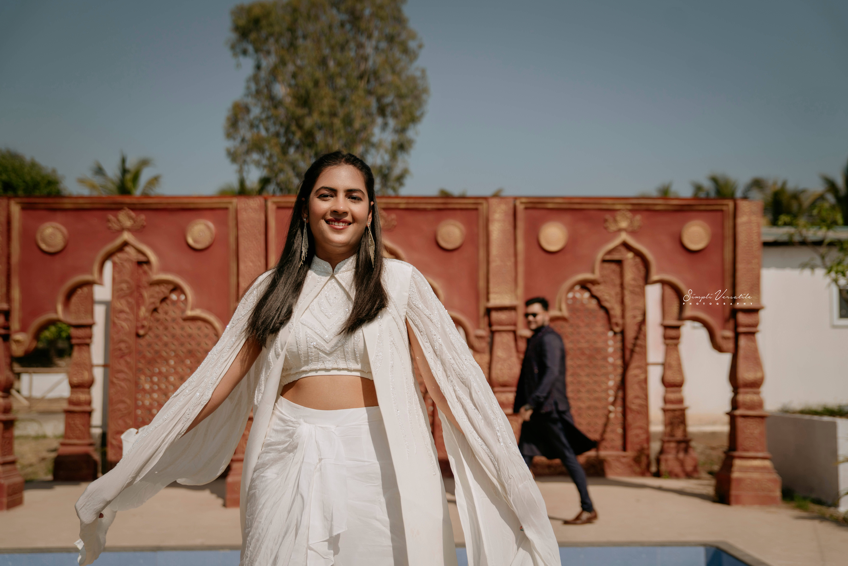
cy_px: 283
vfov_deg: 35.1
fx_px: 895
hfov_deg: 50.7
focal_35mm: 38
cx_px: 424
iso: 50
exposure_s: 1/1600
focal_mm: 38
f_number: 2.8
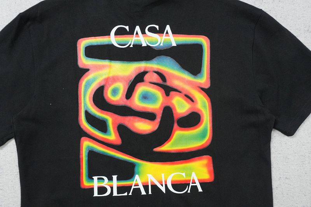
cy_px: 104
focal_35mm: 24
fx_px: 207
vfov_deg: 53.1
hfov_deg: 73.8
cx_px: 156
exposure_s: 1/100
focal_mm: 16
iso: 1600
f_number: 10
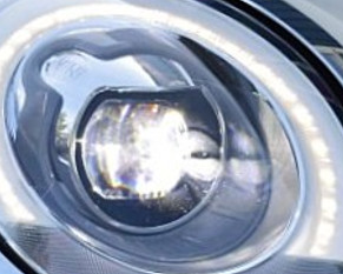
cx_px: 24
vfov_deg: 4.4
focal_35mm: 352
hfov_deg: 5.5
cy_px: 406
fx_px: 3575
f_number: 10
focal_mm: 52
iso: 400
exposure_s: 1/320
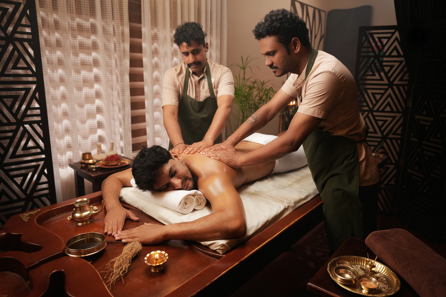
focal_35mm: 25
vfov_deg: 51.3
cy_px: 142
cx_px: 225
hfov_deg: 71.5
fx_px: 310
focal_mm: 24
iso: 640
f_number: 3.2
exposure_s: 1/100
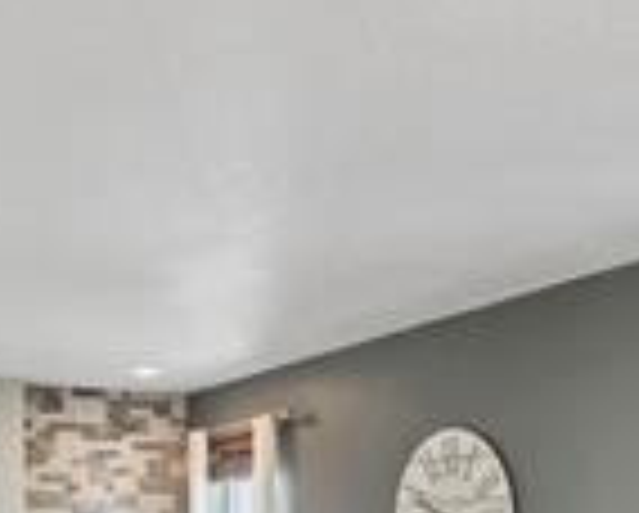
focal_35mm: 59
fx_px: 1117
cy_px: 544
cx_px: 216
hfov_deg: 31.7
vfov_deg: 24.4
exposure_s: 1/30
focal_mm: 14
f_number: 8
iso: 640
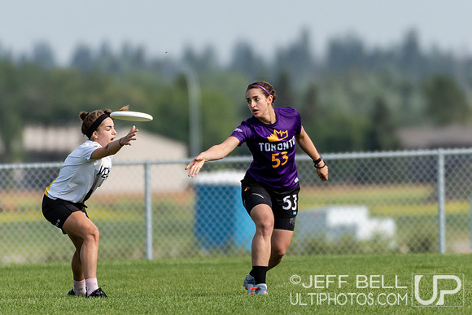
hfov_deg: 2.2
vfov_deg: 1.5
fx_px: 12293
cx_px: 272
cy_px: 141
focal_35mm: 937
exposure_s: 1/1250
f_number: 4
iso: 100
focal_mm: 400
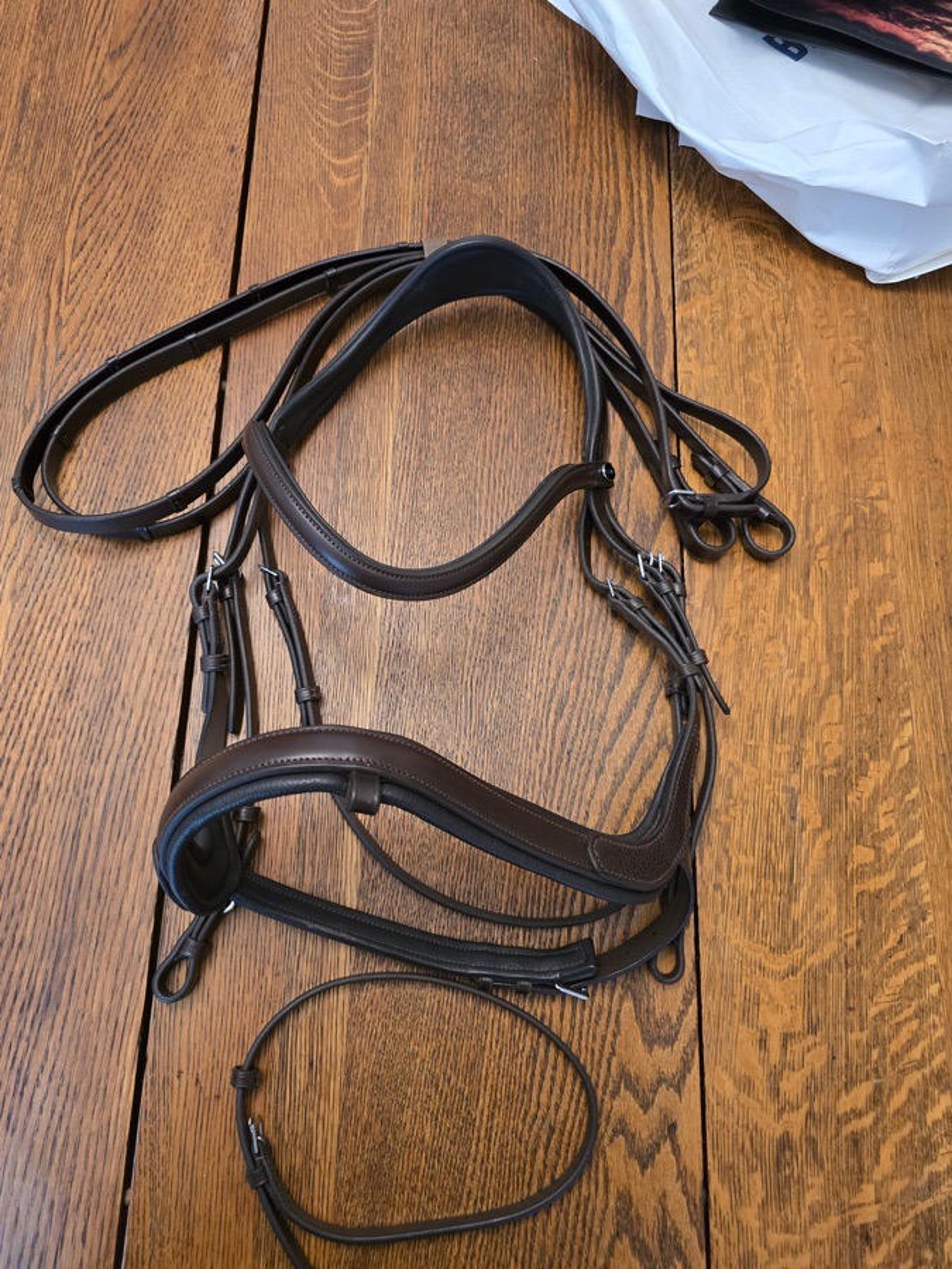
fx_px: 843
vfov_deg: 73.9
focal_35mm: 23
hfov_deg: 58.9
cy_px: 634
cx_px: 476
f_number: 1.7
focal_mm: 6.3
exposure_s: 1/60
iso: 640
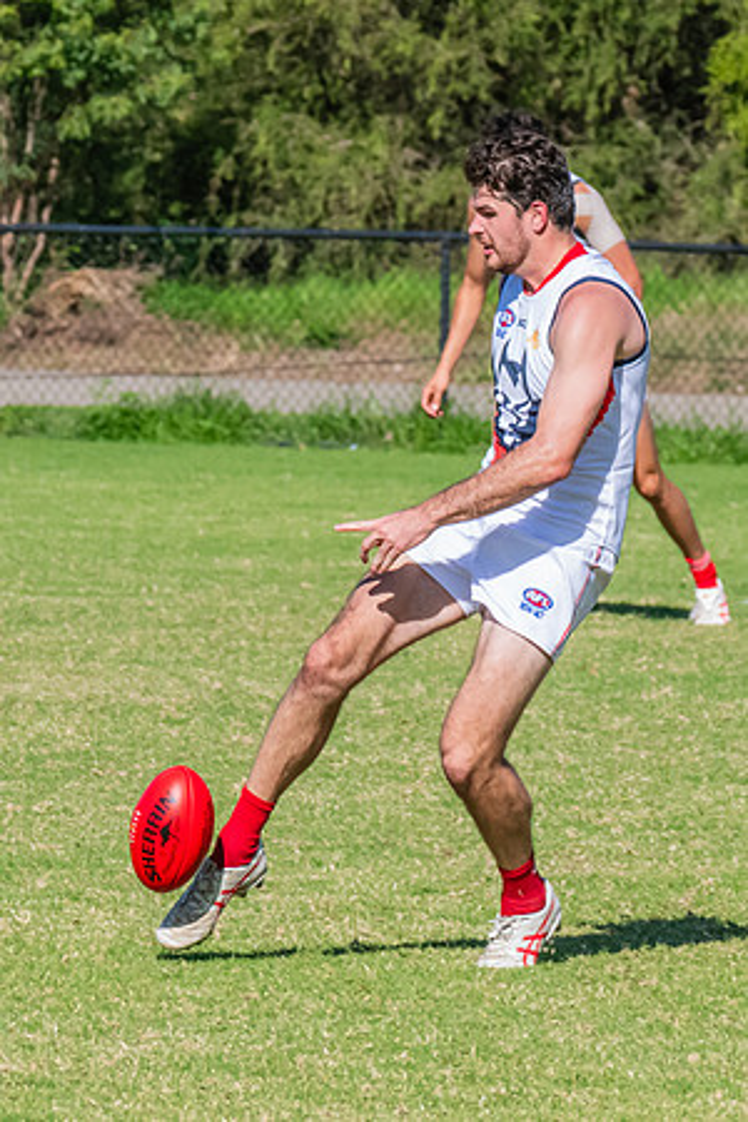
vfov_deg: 3.0
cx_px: 464
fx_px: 21214
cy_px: 533
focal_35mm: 681
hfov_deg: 2.0
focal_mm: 290
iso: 1600
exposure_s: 1/1600
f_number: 13
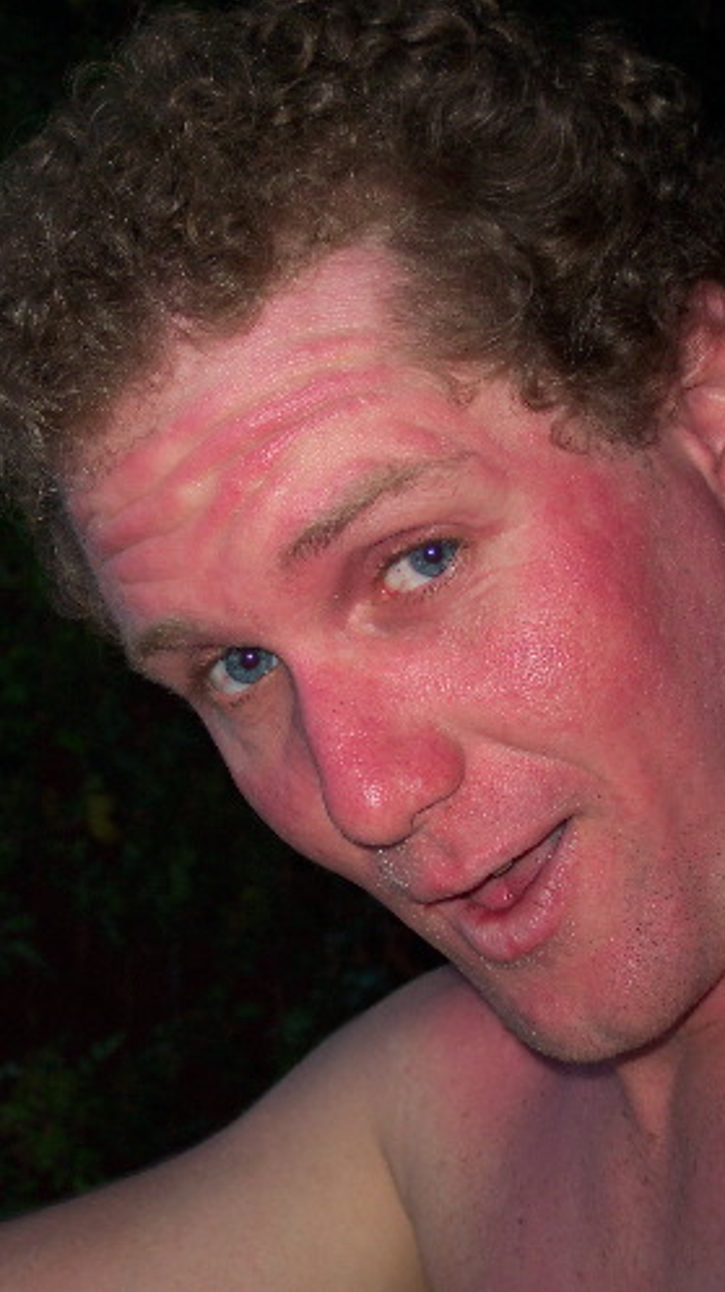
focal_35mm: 80
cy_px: 646
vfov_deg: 26.5
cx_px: 308
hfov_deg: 15.1
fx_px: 2738
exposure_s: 1/60
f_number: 4
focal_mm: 16
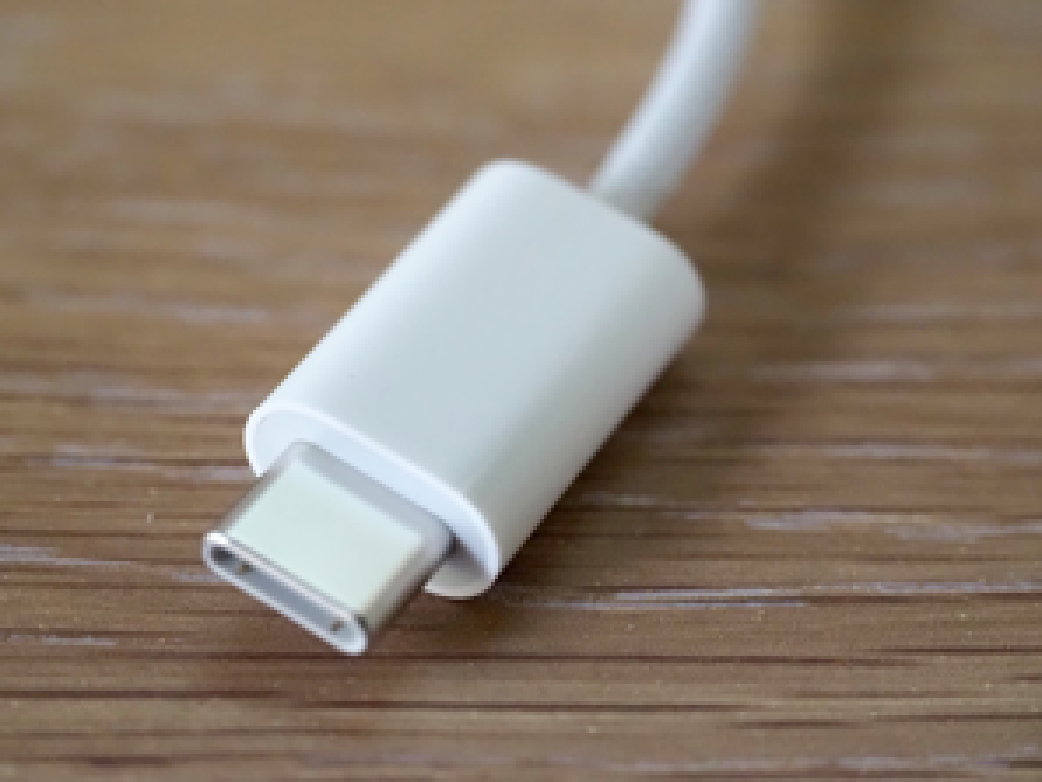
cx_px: 470
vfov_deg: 15.3
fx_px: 2921
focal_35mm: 97
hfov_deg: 20.2
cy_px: 382
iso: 6400
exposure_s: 1/80
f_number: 5
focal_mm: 40
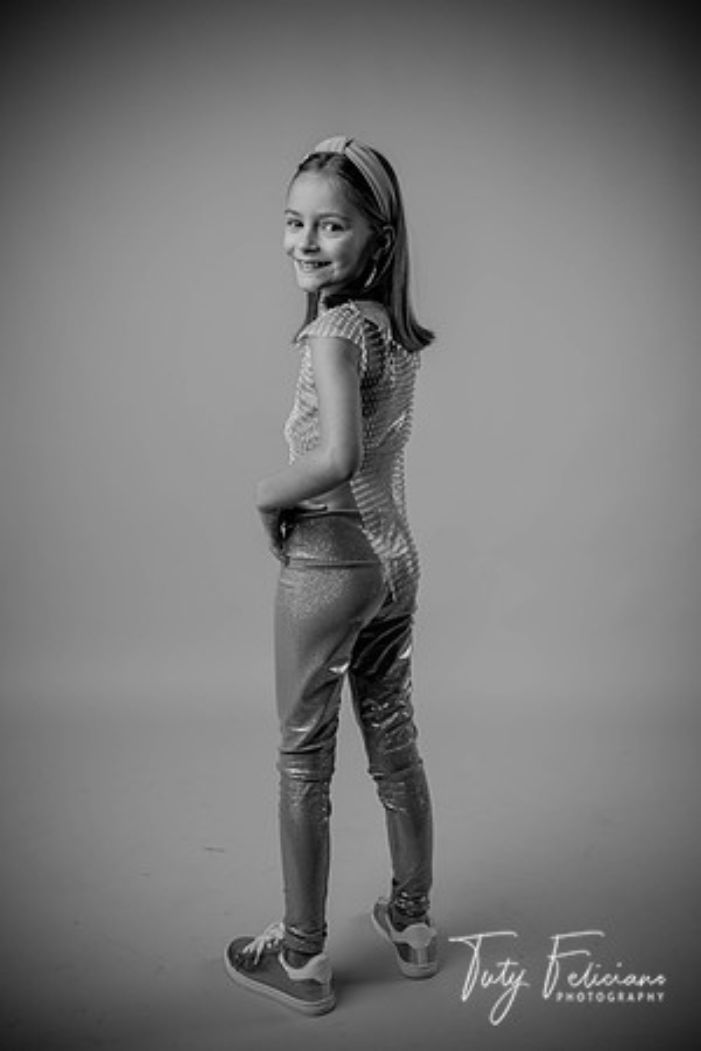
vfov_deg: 45.4
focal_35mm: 43
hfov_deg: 31.2
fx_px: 1256
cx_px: 350
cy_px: 526
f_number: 5
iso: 160
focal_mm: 43
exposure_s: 1/125
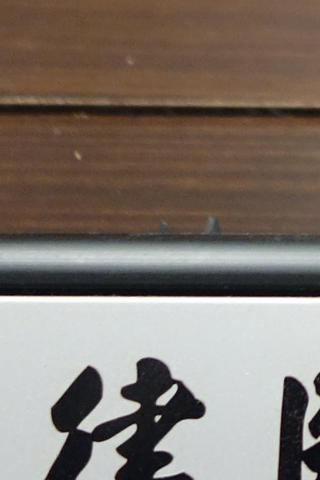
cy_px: -529
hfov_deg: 7.1
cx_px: 715
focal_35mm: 185
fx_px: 2467
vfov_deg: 10.1
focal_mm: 11.6
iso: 500
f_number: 2.2
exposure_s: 1/40
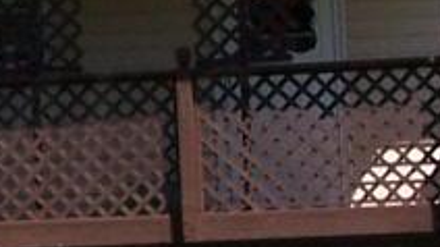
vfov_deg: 4.0
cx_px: -64
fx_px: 3533
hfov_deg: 7.1
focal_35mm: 303
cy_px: 137
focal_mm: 6.3
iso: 80
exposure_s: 1/800
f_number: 4
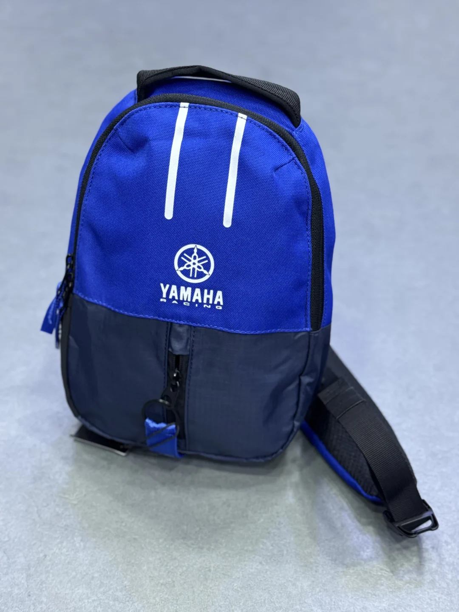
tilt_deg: -40.0
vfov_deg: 39.7
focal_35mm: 48
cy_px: 306
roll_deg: -1.3
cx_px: 230
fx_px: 849
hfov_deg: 30.3
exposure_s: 1/50
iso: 125
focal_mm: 6.76
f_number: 1.78
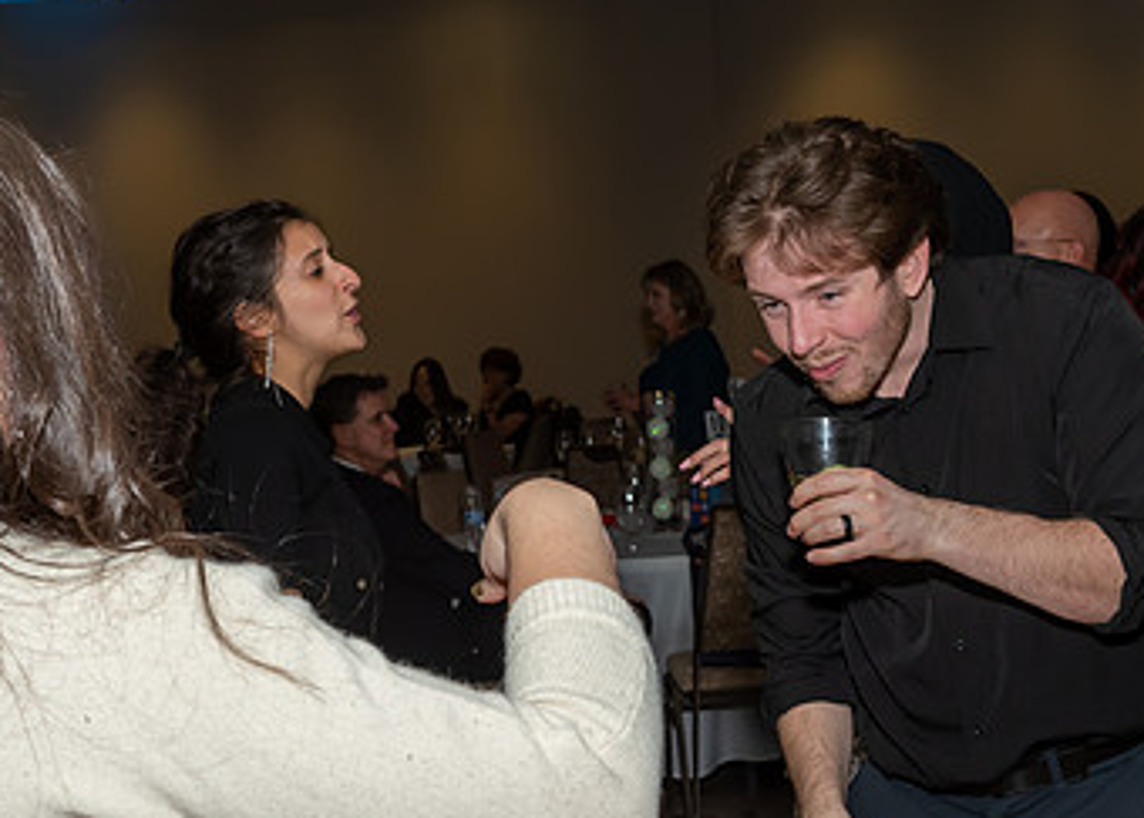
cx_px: 454
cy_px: 567
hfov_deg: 22.1
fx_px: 2925
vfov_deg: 15.9
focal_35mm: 90
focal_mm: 30
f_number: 6.3
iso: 400
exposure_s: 1/250
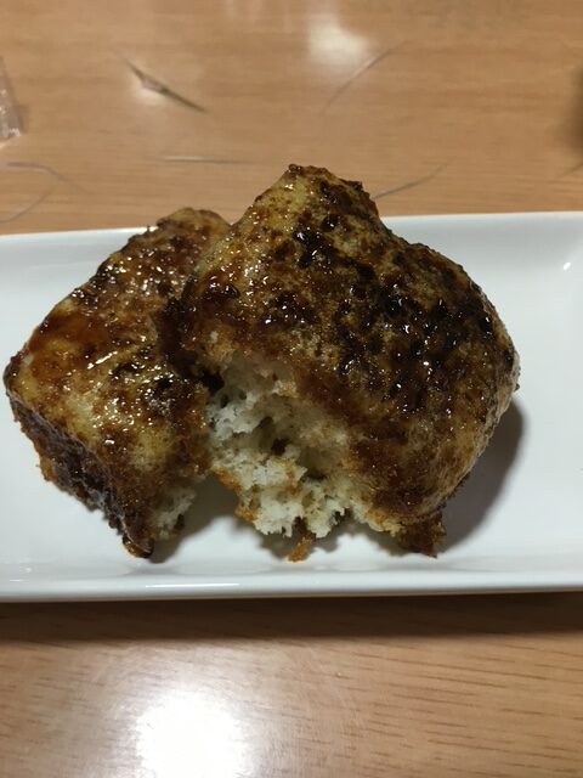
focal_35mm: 29
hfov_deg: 48.2
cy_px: 389
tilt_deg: -53.4
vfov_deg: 61.7
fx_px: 651
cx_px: 292
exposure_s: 1/30
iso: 80
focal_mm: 4.15
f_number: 2.2
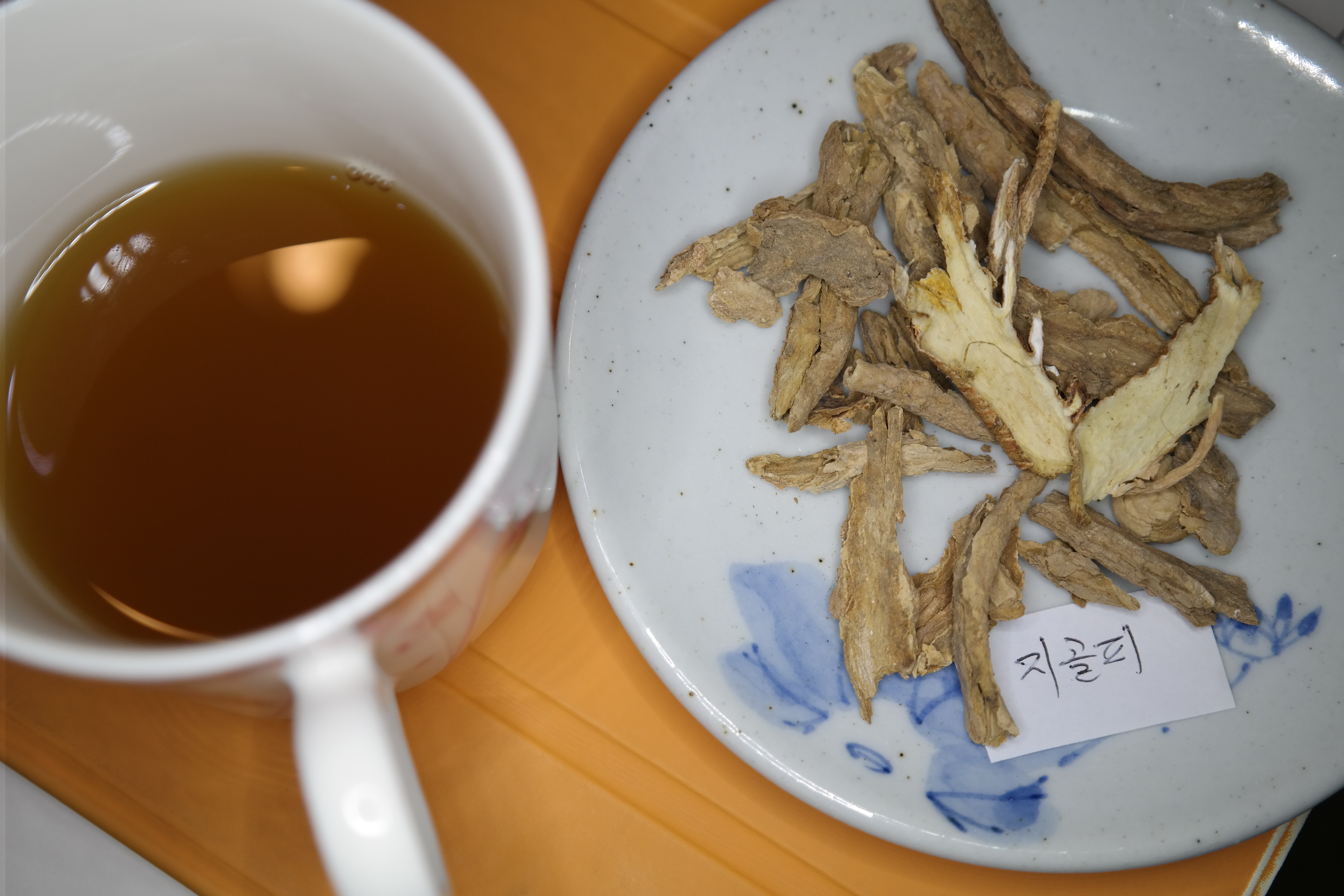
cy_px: 448
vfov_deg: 27.0
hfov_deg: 39.6
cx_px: 672
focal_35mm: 50
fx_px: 1867
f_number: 4.5
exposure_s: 1/125
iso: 200
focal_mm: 33
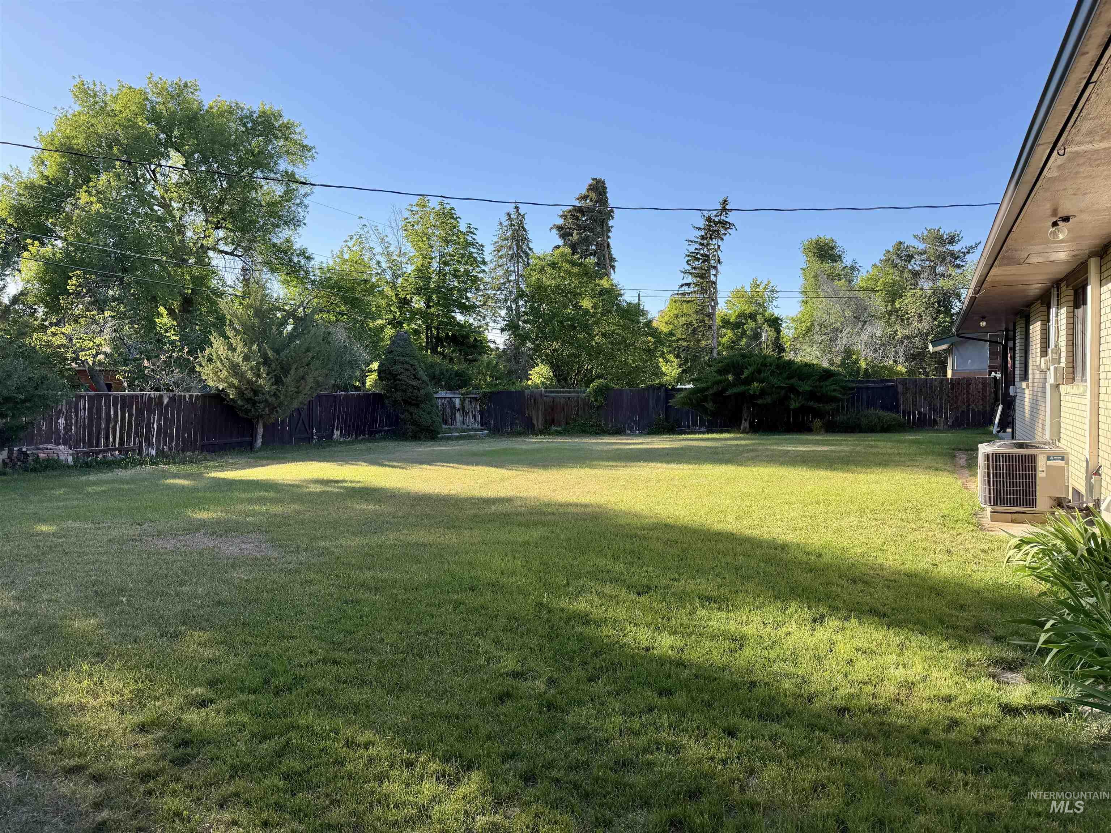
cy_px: 416
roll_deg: +1.1
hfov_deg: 71.6
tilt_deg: -3.0
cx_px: 556
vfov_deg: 56.8
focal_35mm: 24
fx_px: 770
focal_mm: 6.76
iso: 80
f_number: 1.78
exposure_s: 1/1949
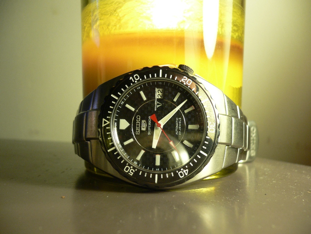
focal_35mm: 35
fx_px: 314
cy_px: 117
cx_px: 156
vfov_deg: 40.7
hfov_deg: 52.6
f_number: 2.8
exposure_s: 1/15
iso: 150
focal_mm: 5.8
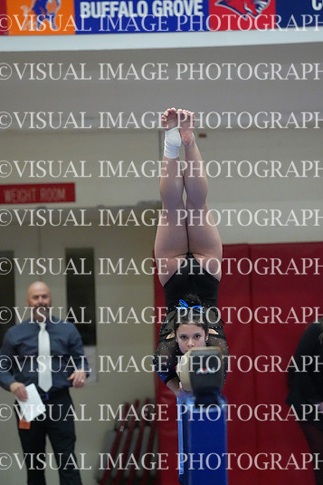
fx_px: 2918
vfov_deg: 9.5
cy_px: 242
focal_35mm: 217
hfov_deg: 6.3
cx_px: 170
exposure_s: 1/1250
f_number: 4
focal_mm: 200
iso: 16000
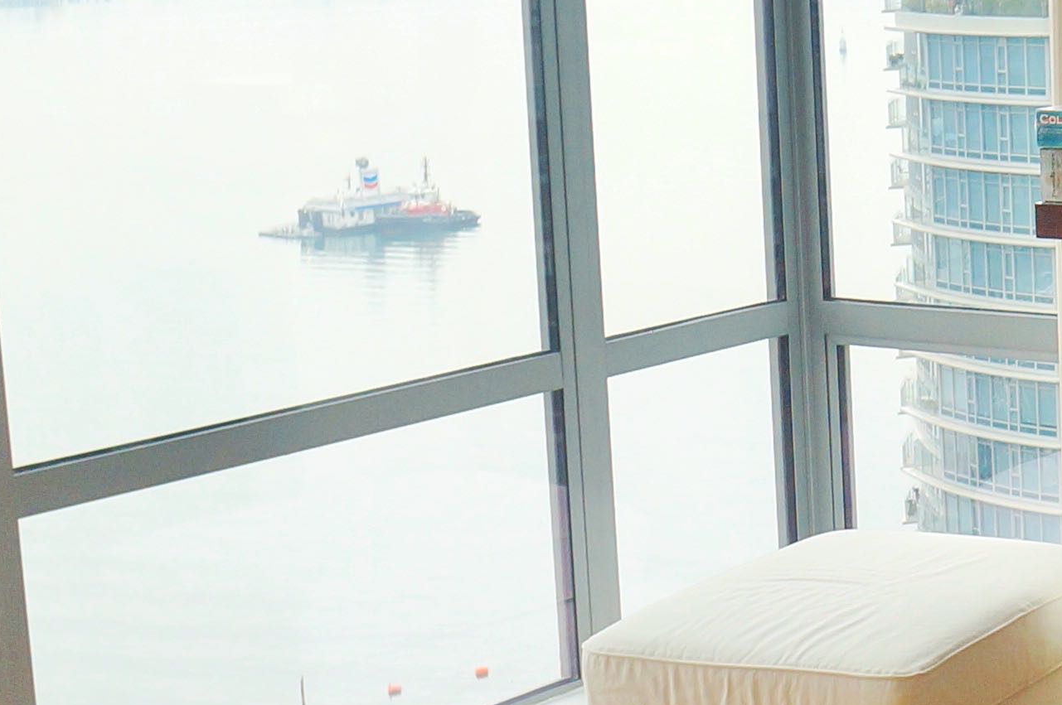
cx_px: 1237
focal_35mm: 92
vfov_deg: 14.8
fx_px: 2711
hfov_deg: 20.8
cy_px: 404
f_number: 5
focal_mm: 16
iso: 200
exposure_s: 1/100
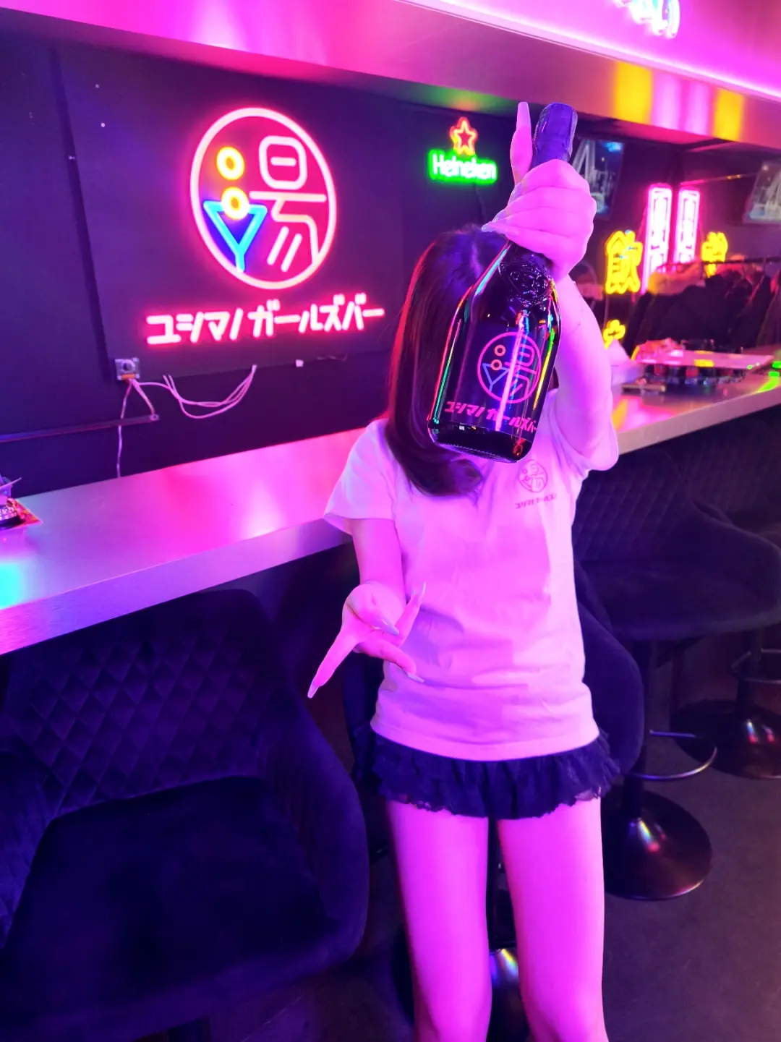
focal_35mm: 23
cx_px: 390
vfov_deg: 73.9
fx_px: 692
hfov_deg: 58.9
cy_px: 521
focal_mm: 6.45
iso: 400
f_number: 1.62
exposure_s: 1/50
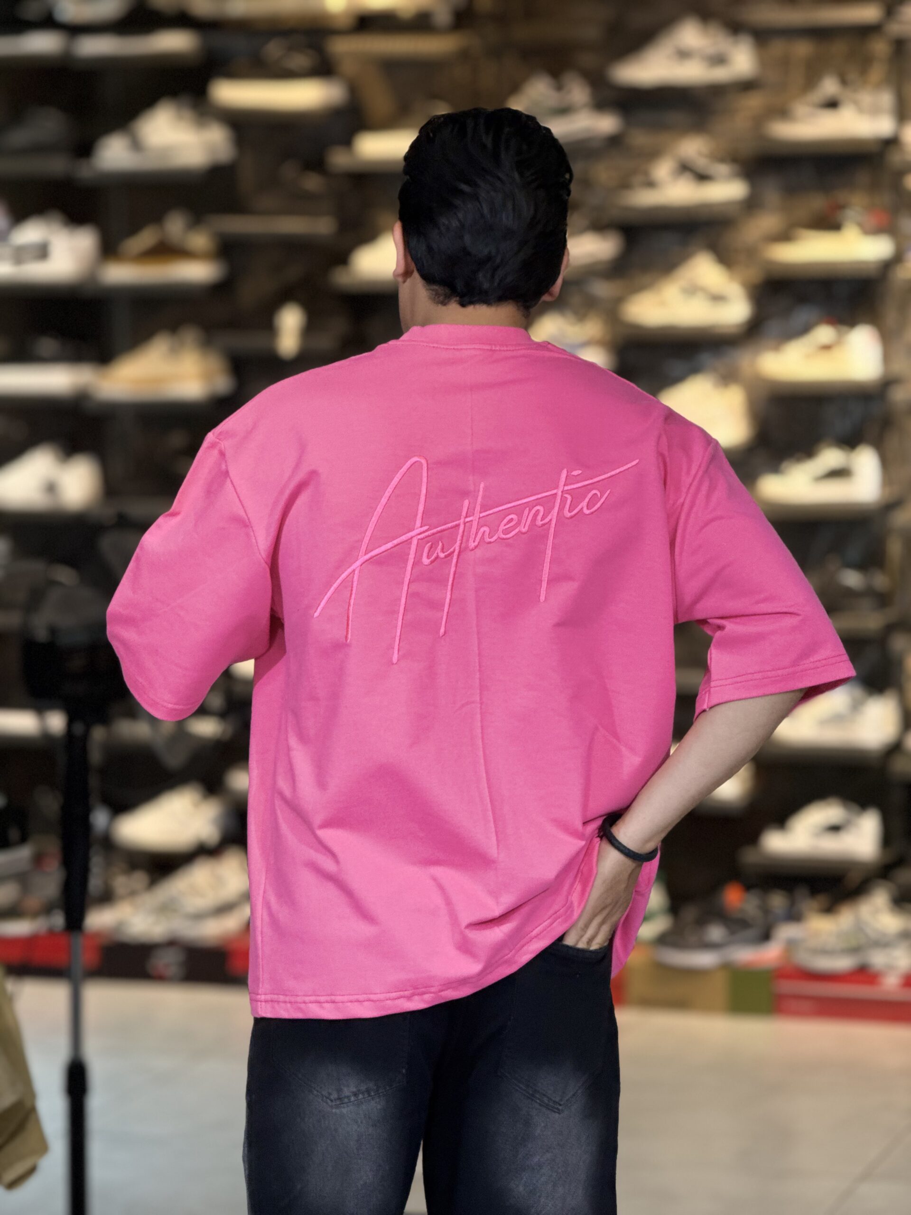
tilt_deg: -4.2
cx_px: 456
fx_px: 4211
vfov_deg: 16.4
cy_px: 608
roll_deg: +0.3
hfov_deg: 12.3
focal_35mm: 120
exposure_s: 1/100
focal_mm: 15.66
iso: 160
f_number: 2.8
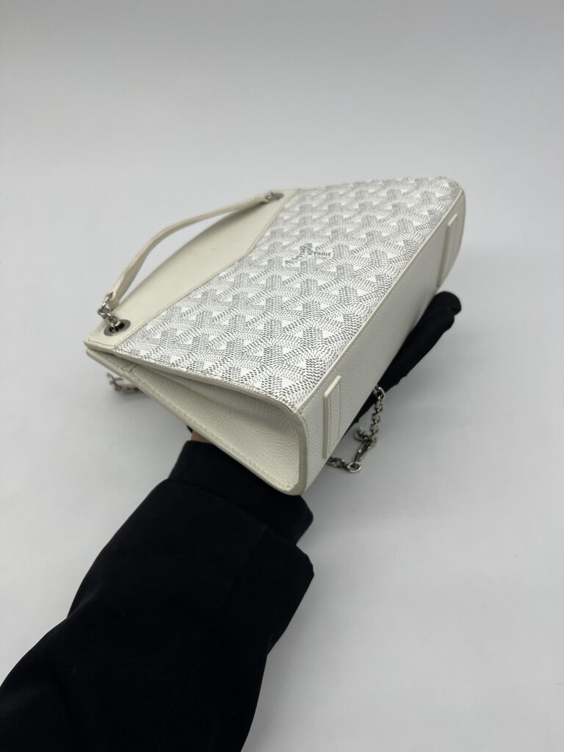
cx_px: 282
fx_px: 565
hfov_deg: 53.1
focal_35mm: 26
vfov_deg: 67.3
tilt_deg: -51.2
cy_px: 376
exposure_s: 1/395
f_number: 1.5
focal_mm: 5.7
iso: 50
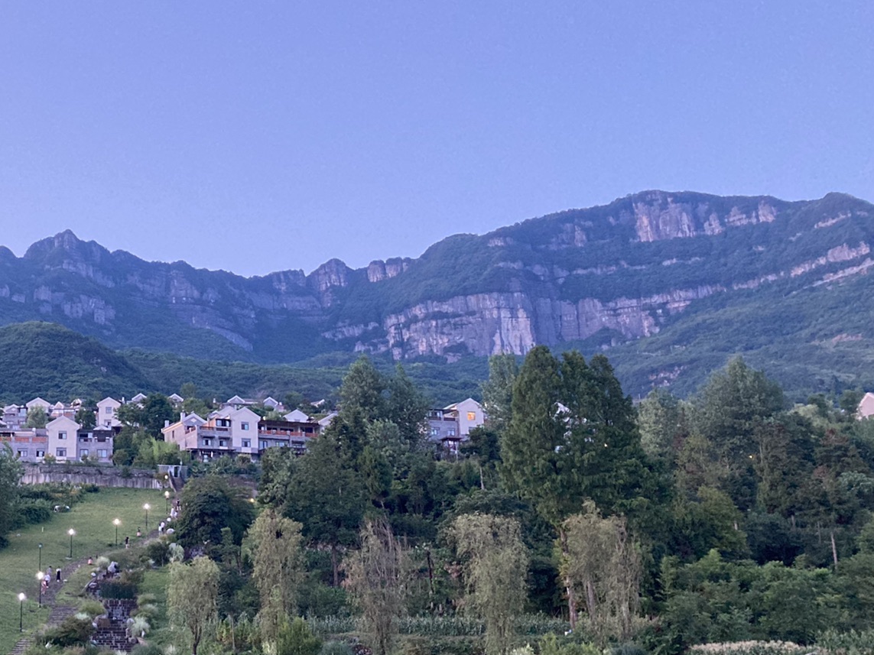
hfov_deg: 36.9
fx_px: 1237
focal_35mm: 49
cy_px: 315
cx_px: 116
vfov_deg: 29.7
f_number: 1.8
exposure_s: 1/25
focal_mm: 3.99
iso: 320
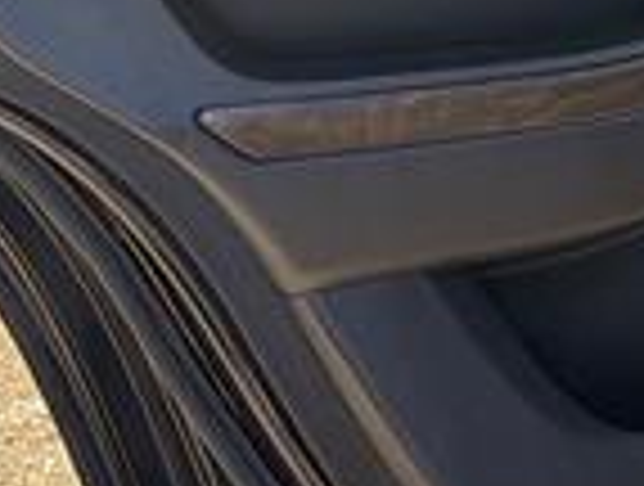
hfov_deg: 16.2
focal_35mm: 116
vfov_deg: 12.6
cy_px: -36
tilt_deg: -19.9
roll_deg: +2.2
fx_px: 2164
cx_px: 775
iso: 64
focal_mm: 5.96
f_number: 1.6
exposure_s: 1/456
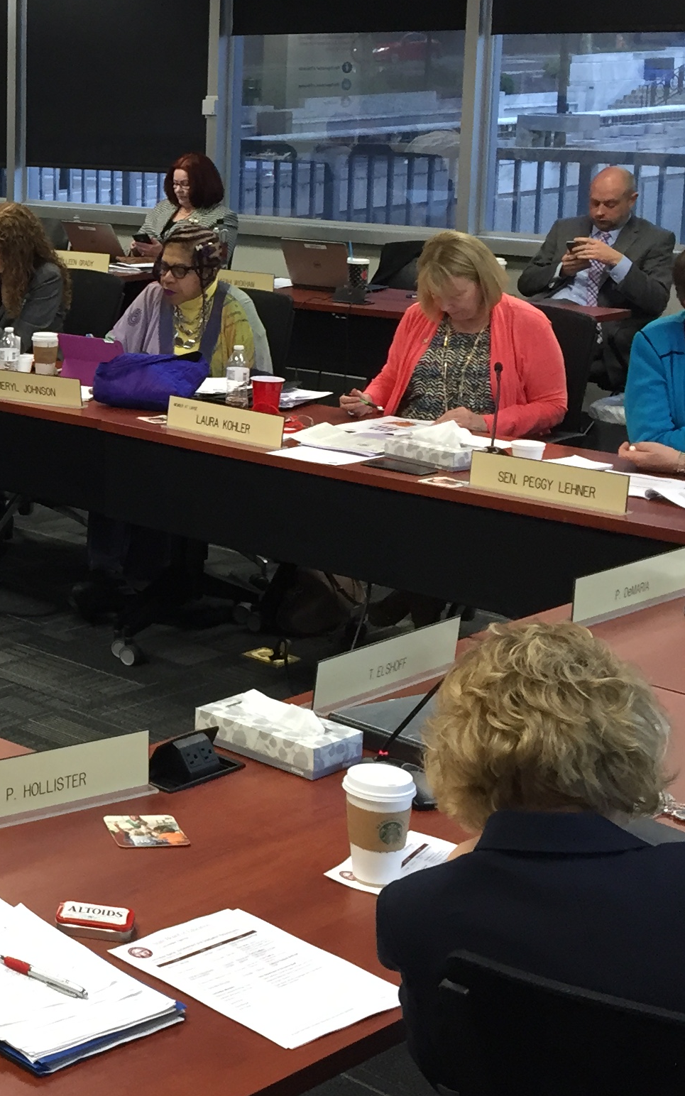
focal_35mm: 65
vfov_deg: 31.3
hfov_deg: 18.3
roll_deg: +0.1
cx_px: -258
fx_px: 1942
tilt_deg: -11.3
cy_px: 393
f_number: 2.2
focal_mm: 4.15
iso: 80
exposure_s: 1/30
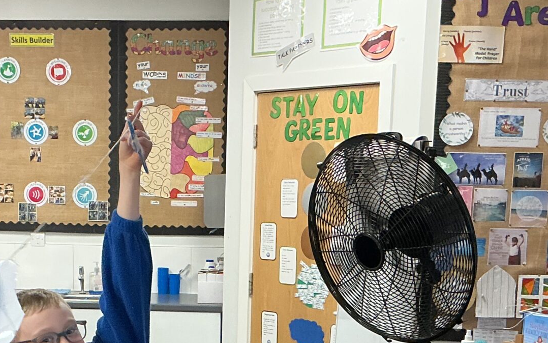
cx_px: 181
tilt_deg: -13.1
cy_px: 379
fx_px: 1090
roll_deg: -0.6
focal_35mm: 73
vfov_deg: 17.3
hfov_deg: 28.0
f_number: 1.8
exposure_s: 1/60
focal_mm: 3
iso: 100
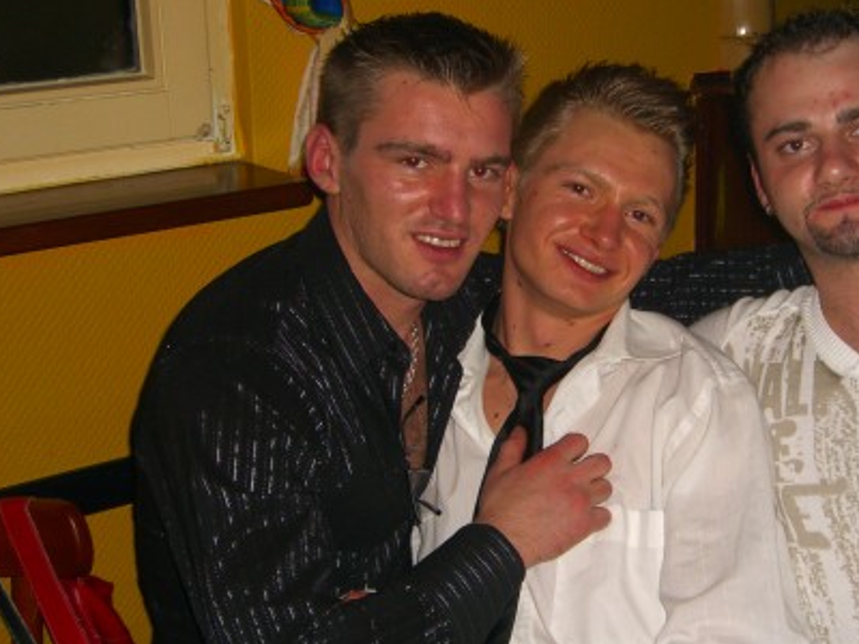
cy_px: 343
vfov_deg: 25.7
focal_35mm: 57
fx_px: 1414
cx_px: 582
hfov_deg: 33.4
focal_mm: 7.9
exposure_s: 1/60
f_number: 2.8
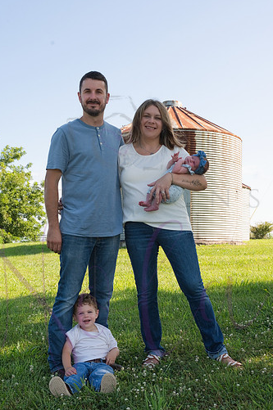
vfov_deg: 44.4
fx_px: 502
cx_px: 121
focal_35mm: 44
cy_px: 236
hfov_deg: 30.4
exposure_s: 1/320
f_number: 9
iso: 400
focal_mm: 38
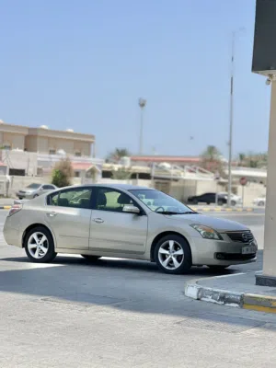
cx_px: 138
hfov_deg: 19.1
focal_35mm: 77
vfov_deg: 25.3
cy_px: 184
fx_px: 819
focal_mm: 9
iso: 32
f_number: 2.8
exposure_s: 1/896
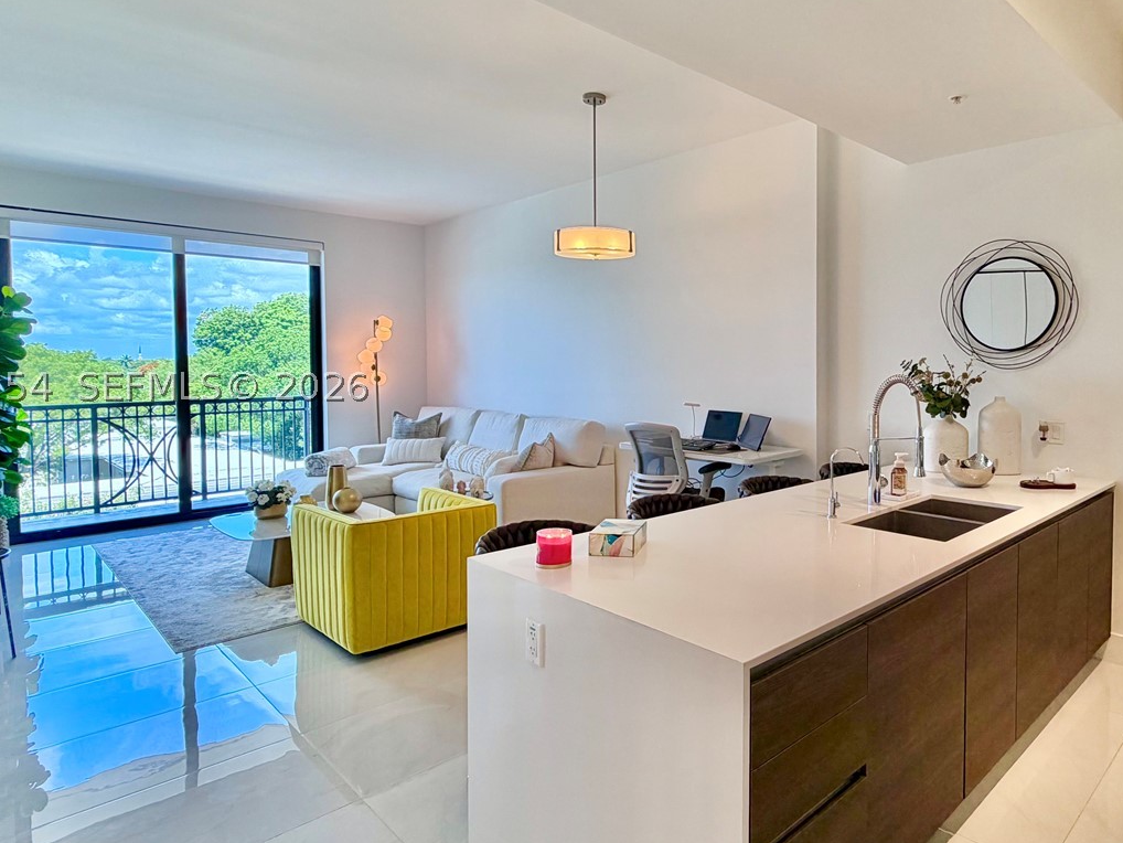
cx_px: 706
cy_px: 386
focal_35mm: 22
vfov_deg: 61.0
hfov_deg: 75.0
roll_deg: +0.5
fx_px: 714
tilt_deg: -1.9
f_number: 2.2
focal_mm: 2.22
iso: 125
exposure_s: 1/120
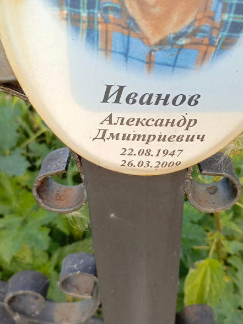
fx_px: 318
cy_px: 165
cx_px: 148
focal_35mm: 34
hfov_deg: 41.6
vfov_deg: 54.0
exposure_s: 1/104
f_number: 1.69
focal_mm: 4.76
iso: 112
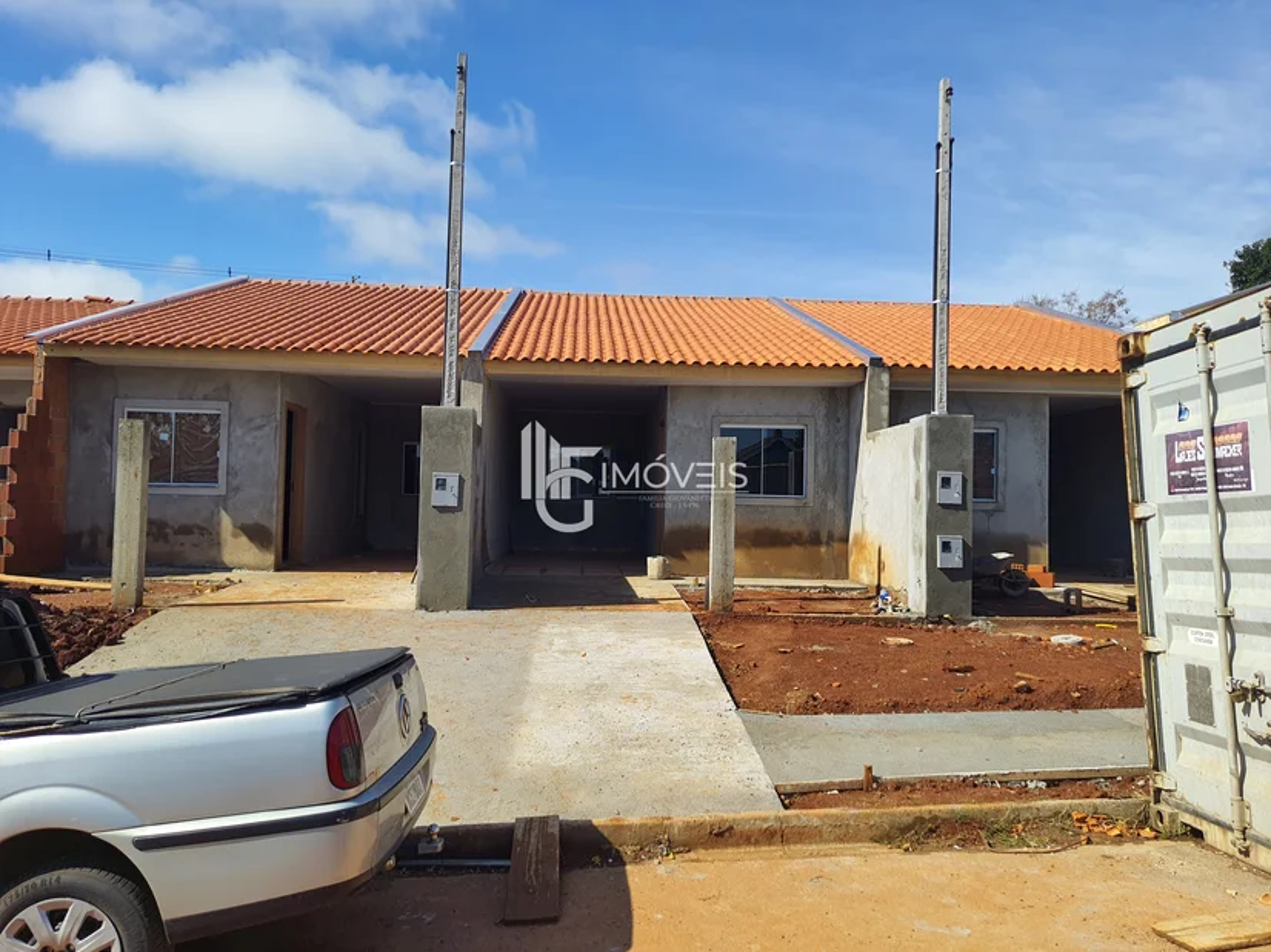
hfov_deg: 71.6
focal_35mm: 24
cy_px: 476
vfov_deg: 56.8
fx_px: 881
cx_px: 636
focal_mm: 5.23
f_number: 1.8
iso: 50
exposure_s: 1/1336
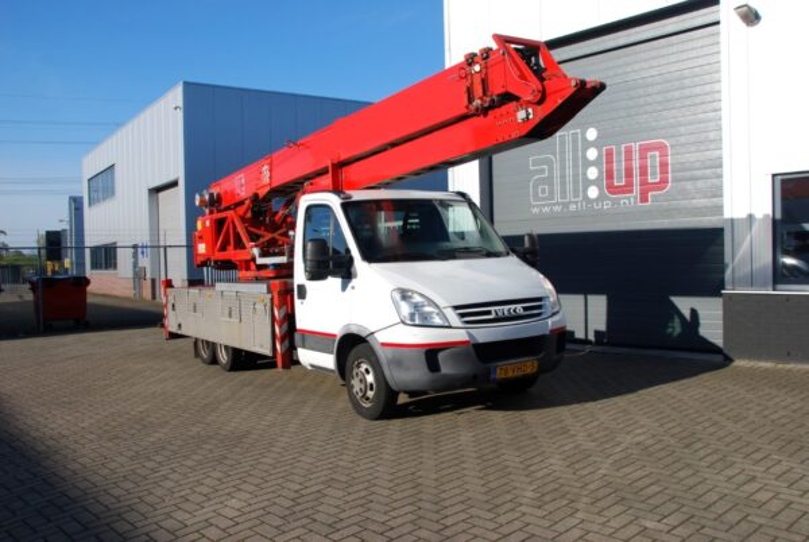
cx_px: 404
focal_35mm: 33
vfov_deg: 40.1
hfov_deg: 57.2
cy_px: 271
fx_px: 743
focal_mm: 22
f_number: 8
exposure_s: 1/250
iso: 100
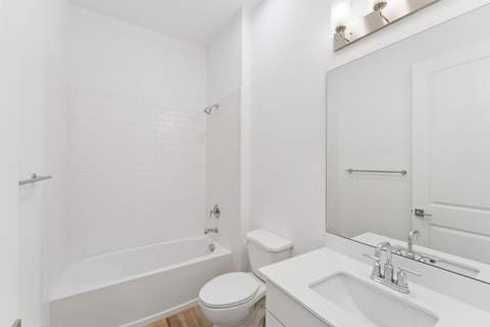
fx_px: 199
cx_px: 245
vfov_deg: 78.8
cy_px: 164
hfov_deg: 101.9
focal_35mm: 15
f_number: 8
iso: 200
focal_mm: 14.6
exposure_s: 1/6
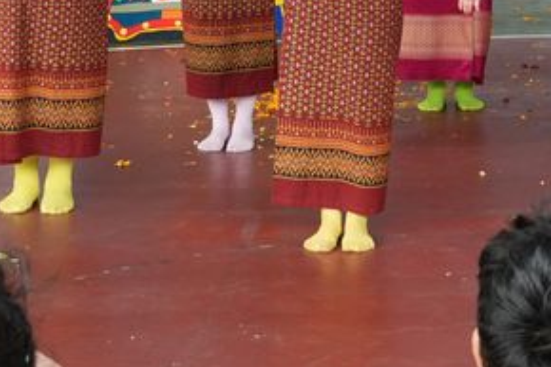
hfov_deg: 11.8
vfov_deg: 7.8
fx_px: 2611
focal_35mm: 171
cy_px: -258
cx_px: 684
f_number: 5.6
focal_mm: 33
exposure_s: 1/125
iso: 500
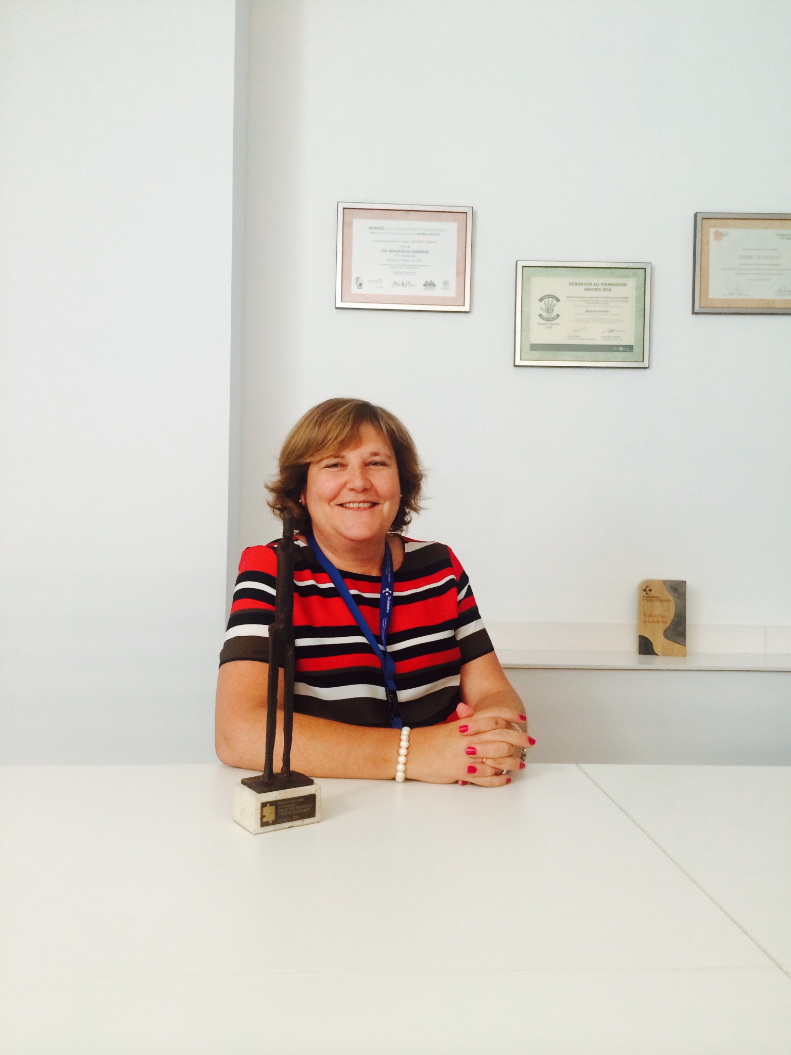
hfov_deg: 46.8
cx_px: 396
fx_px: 914
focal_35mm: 30
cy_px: 528
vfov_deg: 60.0
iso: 200
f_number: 2.2
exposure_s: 1/33
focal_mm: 4.12
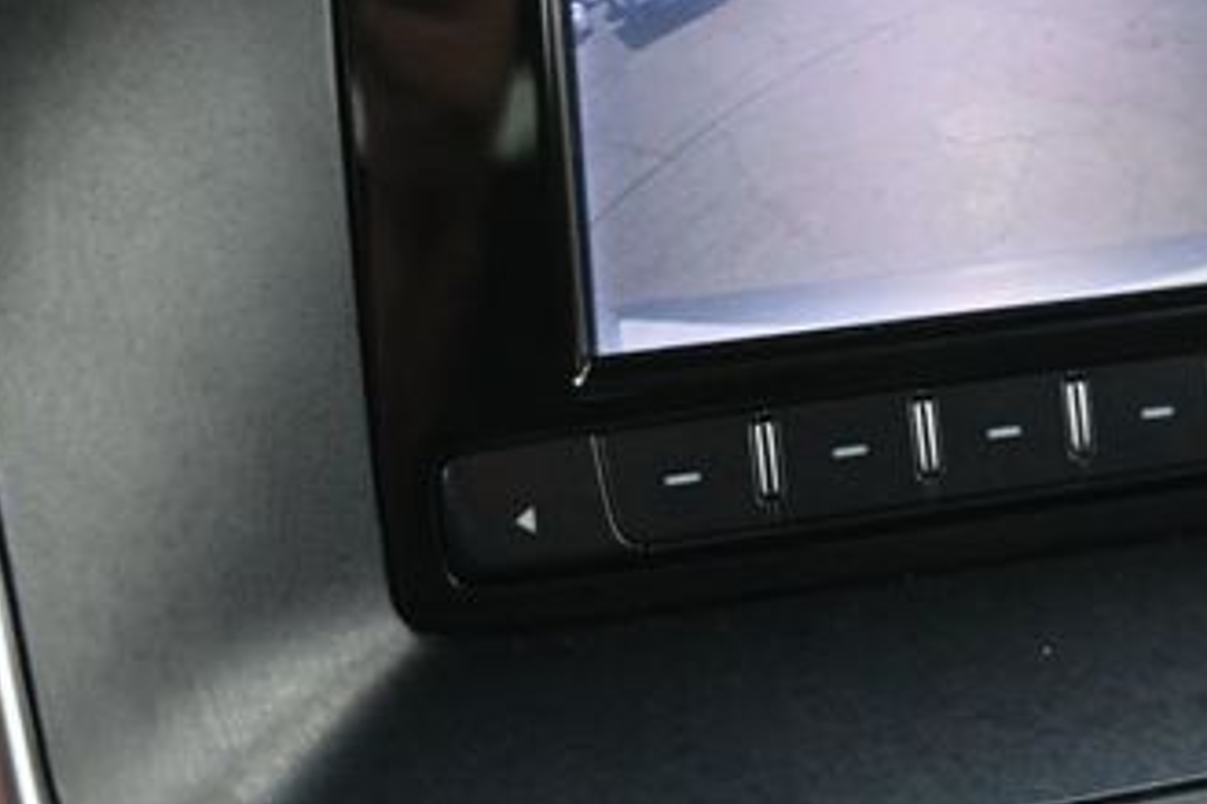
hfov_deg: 27.9
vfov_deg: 18.9
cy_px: 180
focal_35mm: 71
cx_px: 917
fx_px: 2395
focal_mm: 24.5
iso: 560
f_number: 4.2
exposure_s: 1/125
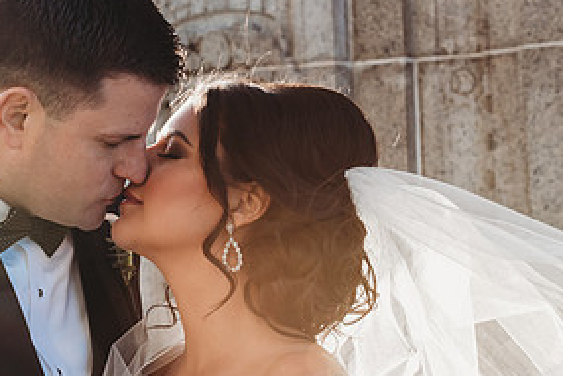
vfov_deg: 8.8
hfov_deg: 13.1
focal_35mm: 156
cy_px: 256
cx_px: 133
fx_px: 2441
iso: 1250
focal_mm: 70
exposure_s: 1/320
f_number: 10
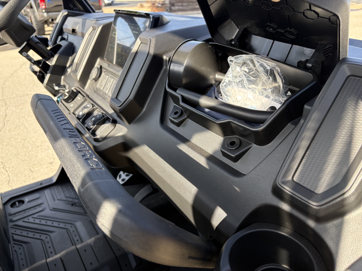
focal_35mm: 26
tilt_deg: -27.4
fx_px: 272
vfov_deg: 53.1
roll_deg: +3.2
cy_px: 136
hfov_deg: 67.3
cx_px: 181
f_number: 1.6
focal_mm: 5.96
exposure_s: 1/350
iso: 64
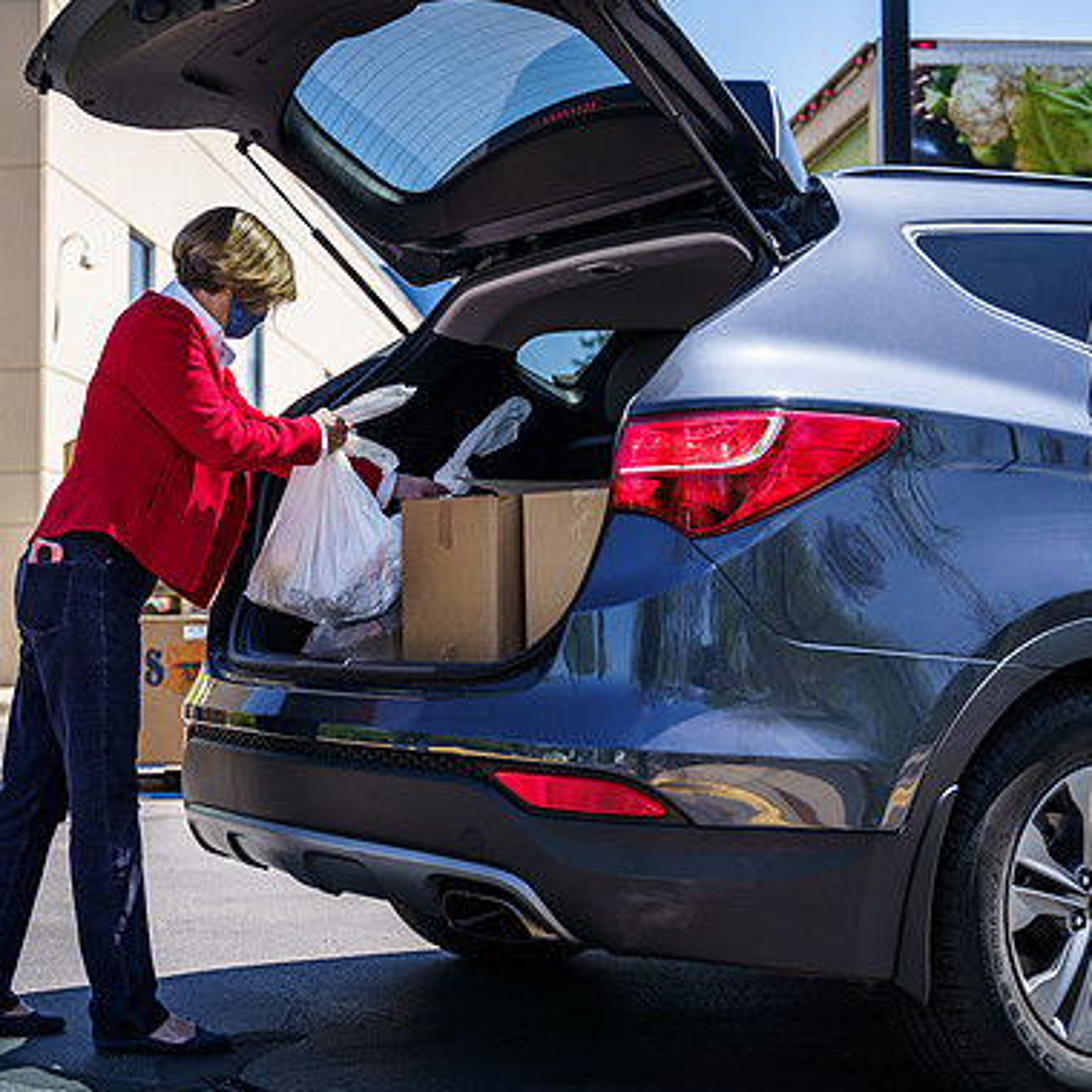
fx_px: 2034
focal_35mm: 57
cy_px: 533
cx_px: 357
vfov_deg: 30.0
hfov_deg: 29.8
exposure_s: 1/1250
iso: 200
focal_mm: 41.8
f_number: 2.8
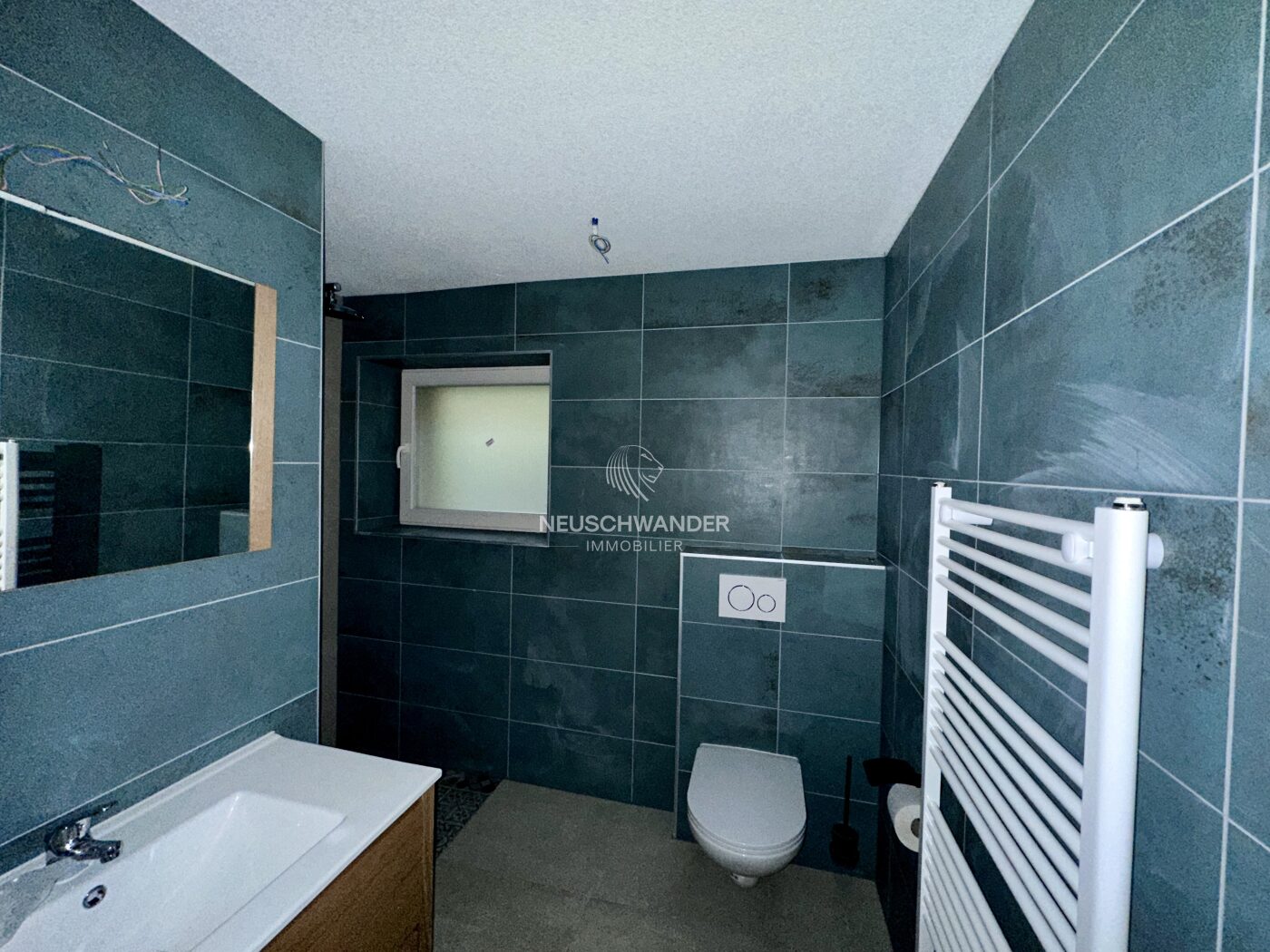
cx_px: 635
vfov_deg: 85.7
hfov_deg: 102.1
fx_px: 514
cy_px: 476
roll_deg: -1.2
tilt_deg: -1.6
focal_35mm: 14
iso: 200
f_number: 2.2
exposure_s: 1/34
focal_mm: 2.22
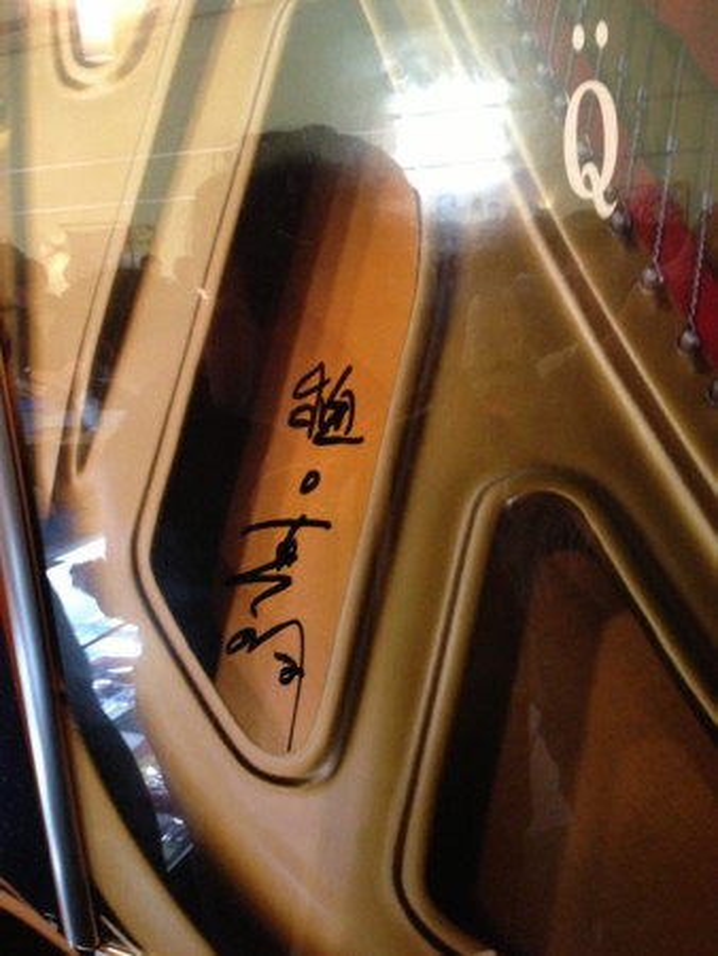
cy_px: 478
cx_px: 359
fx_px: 912
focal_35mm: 33
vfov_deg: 55.3
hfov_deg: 43.0
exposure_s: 1/15
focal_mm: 4.13
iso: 500
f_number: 2.4
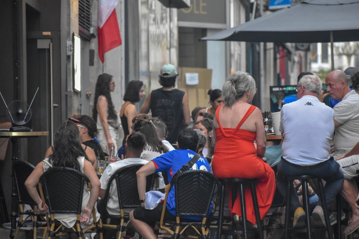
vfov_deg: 4.8
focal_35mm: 286
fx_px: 2852
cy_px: 112
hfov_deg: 7.2
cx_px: 181
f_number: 5
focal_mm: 170
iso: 3200
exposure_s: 1/250
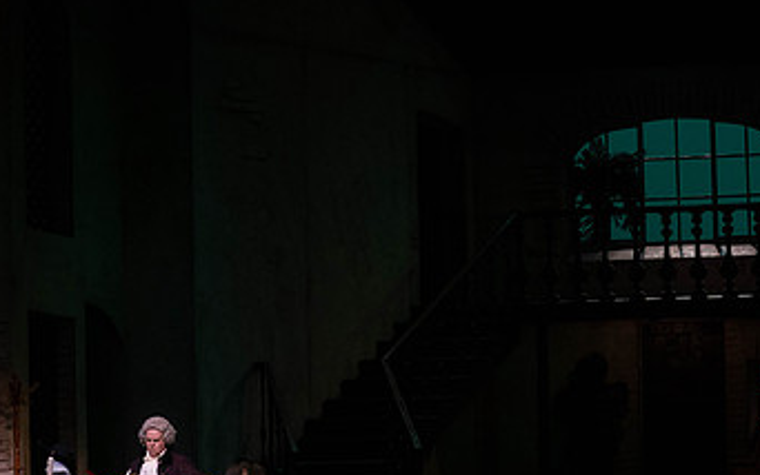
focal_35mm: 121
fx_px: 2507
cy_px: 188
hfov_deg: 17.2
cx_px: 244
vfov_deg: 10.8
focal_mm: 70
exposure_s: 1/250
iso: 3200
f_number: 9
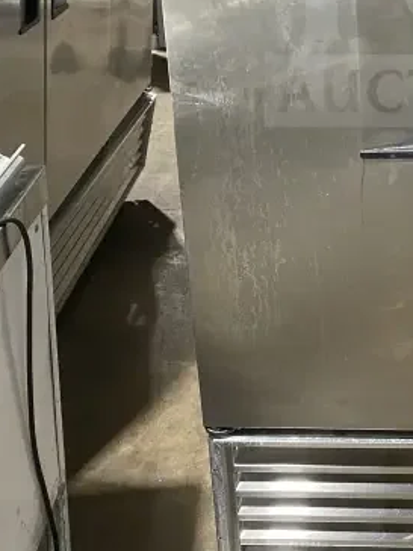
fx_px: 923
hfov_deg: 23.9
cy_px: 7
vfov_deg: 30.9
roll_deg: -1.0
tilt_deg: -11.1
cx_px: 434
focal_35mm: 58
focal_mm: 4.25
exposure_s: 1/48
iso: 500
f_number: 1.8
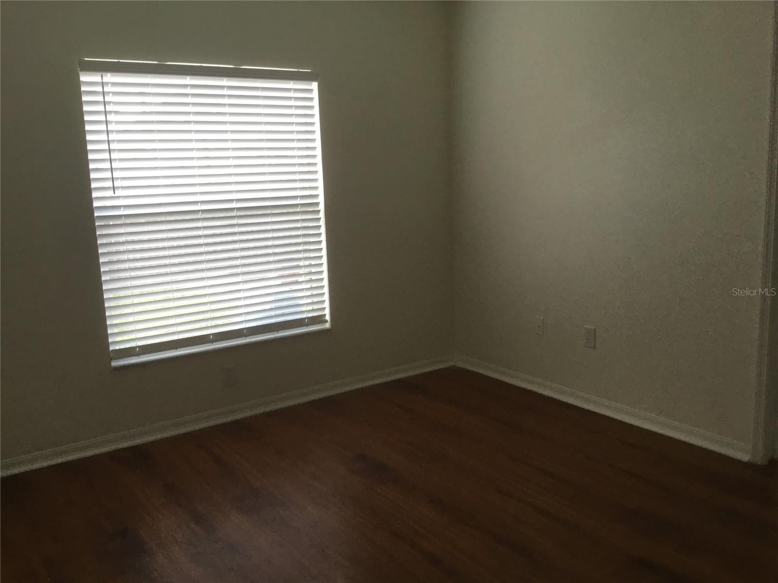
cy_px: 292
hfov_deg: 58.4
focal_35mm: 31
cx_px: 389
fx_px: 697
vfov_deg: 45.4
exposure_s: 1/40
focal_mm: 3.3
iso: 25
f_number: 2.4
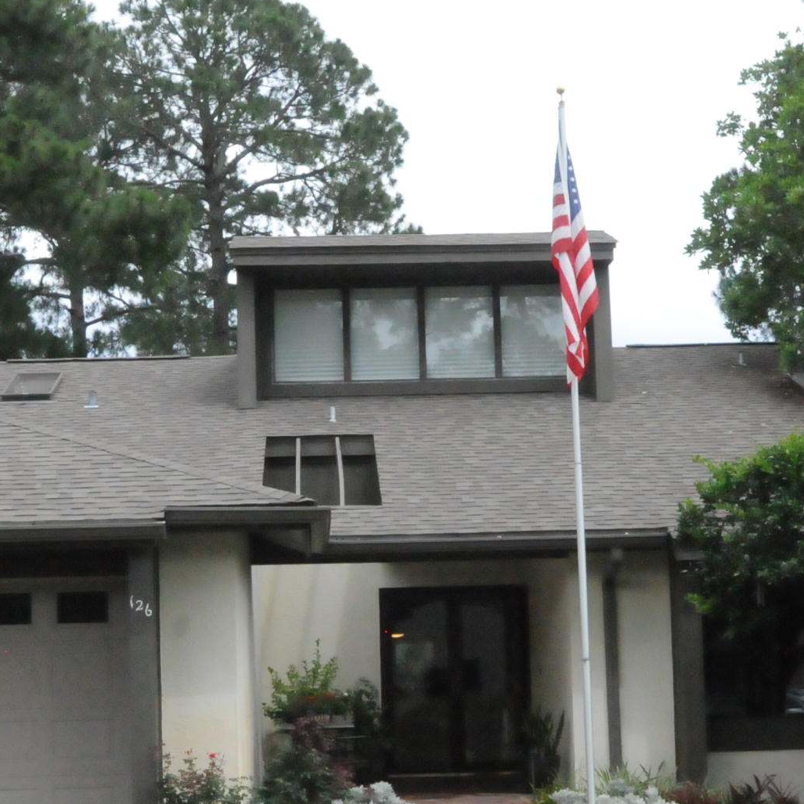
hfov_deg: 27.2
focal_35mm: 63
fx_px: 1662
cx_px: 358
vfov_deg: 27.0
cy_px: 536
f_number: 16
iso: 3200
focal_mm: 17
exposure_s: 1/1000
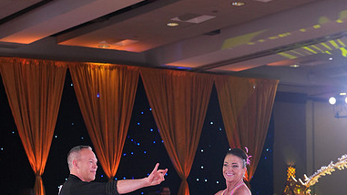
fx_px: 938
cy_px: 233
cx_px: 174
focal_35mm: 102
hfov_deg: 21.0
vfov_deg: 11.6
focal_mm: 64
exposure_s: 1/400
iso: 1250
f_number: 4
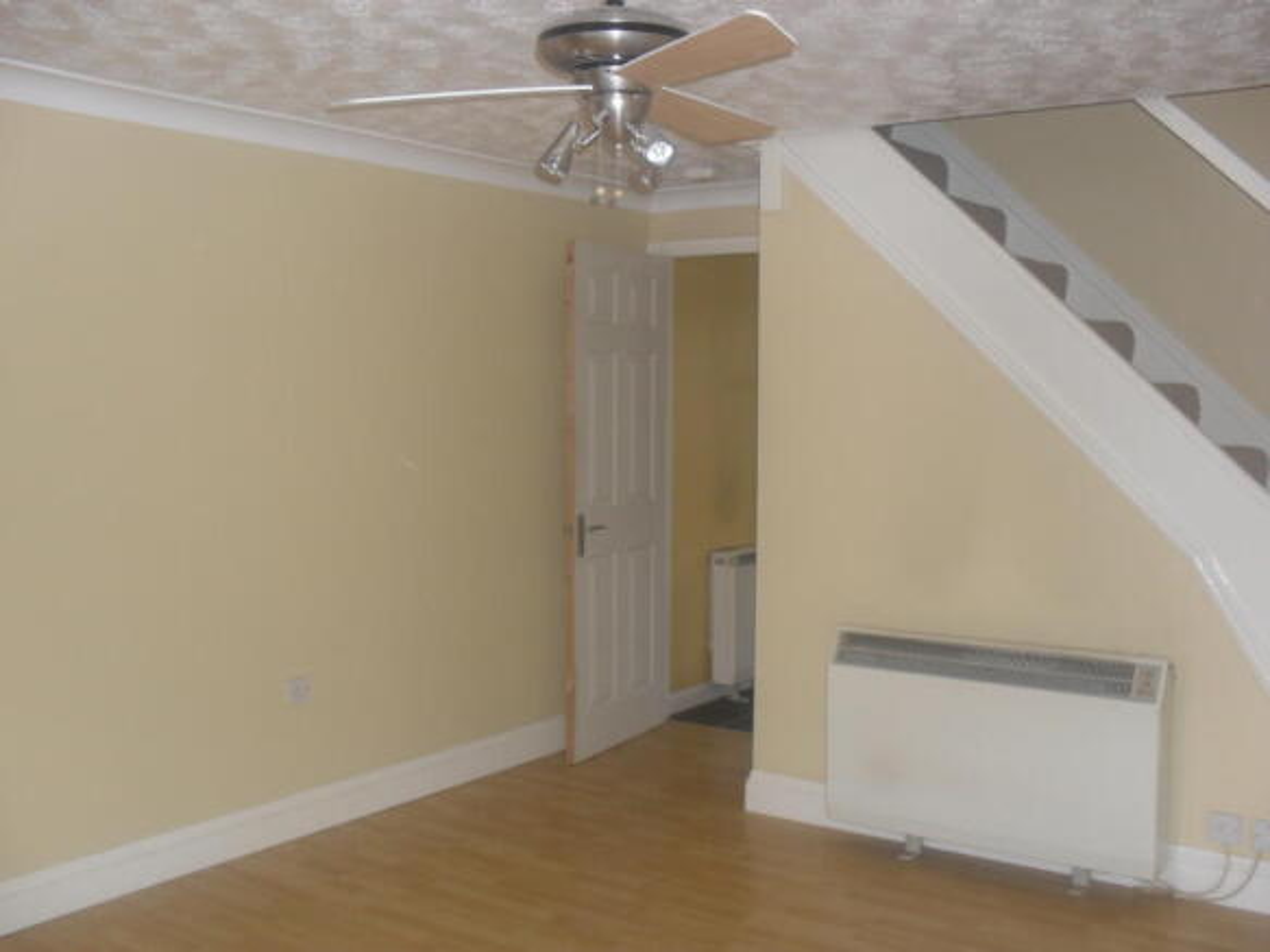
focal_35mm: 35
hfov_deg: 52.6
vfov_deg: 40.7
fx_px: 1284
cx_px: 635
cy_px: 476
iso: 200
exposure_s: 1/45
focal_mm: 6.3
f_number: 3.2
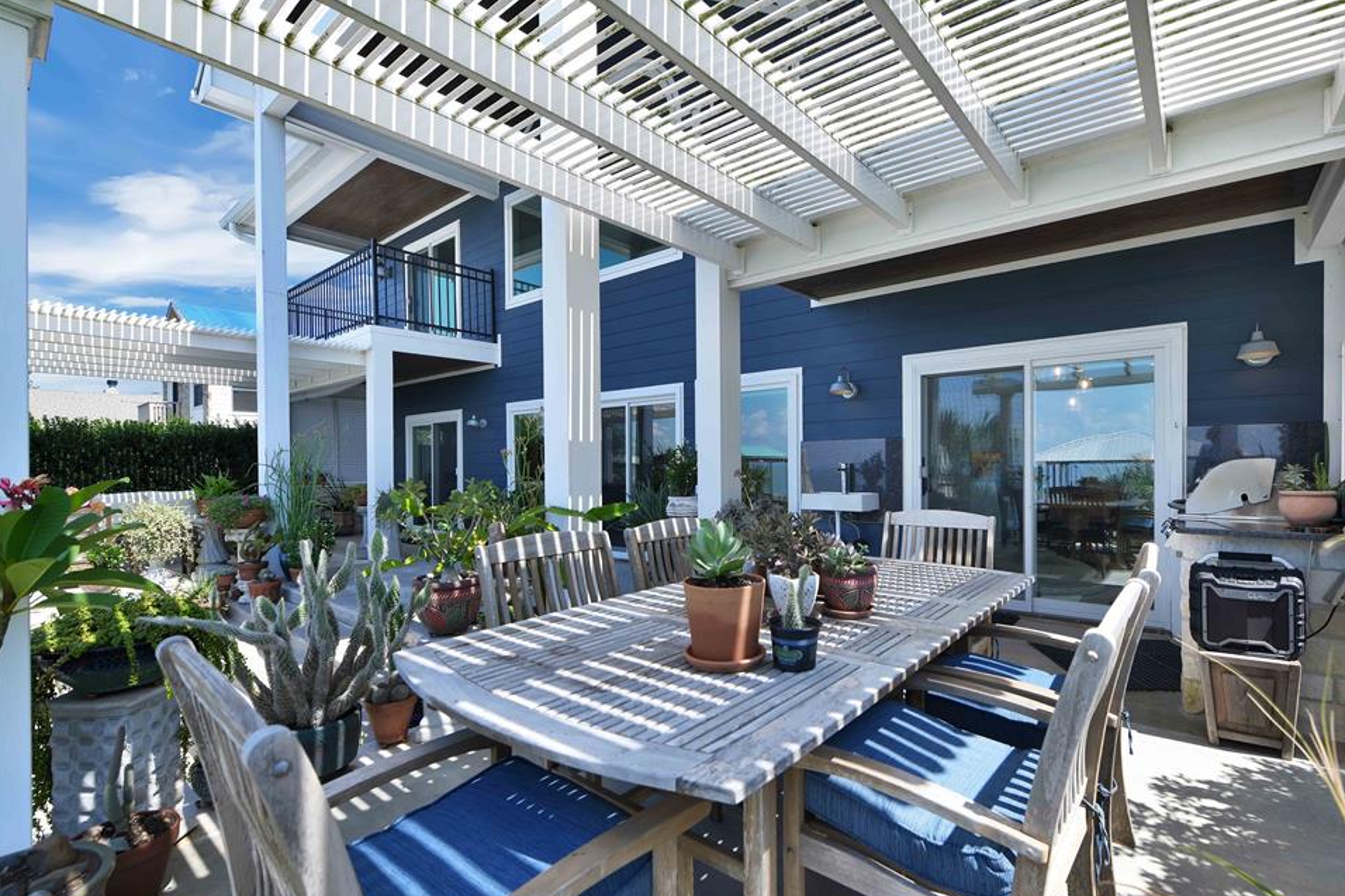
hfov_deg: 100.3
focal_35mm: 15
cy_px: 470
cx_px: 716
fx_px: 560
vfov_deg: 77.3
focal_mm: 14
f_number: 8
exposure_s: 1/125
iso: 100
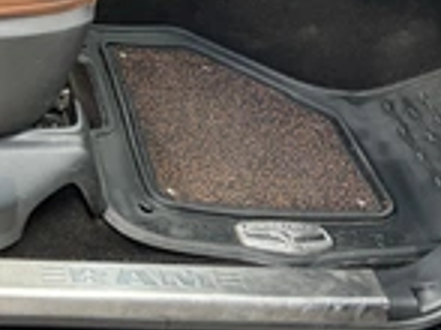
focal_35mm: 79
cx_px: -60
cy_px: 27
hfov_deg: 23.1
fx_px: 1006
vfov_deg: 18.3
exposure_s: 1/122
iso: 50
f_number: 1.8
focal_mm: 3
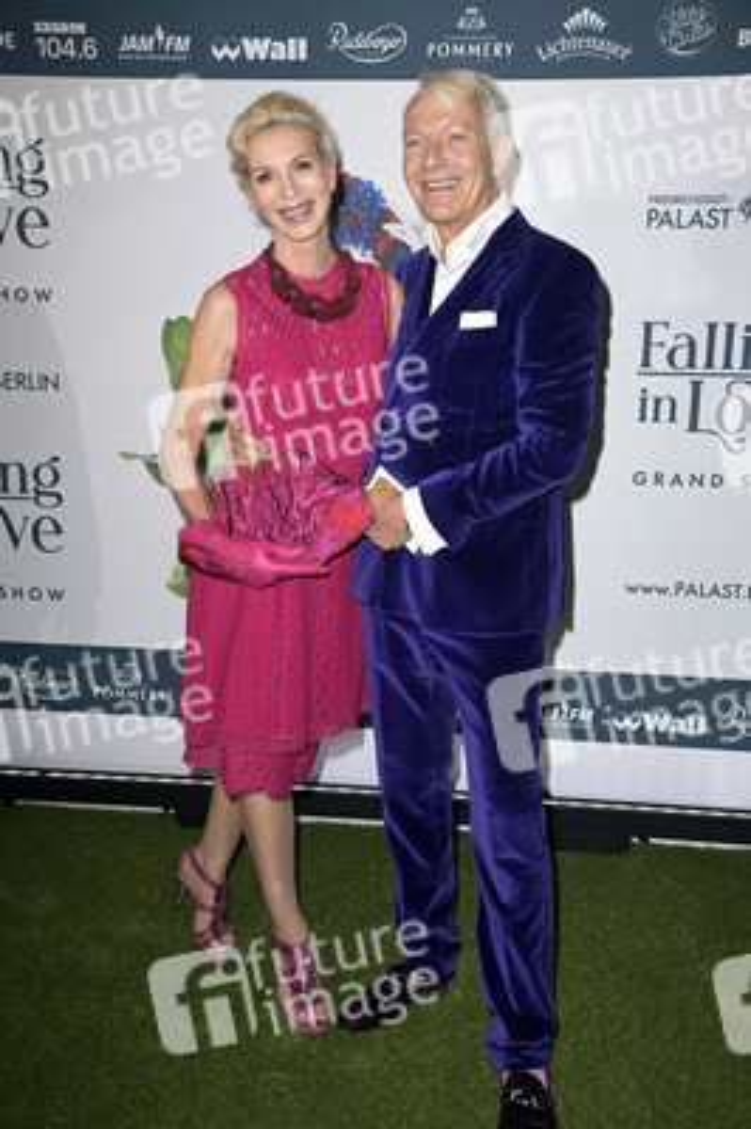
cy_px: 564
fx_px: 1379
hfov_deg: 30.5
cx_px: 376
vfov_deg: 44.5
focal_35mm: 44
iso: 640
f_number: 5.6
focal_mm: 44
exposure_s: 1/250
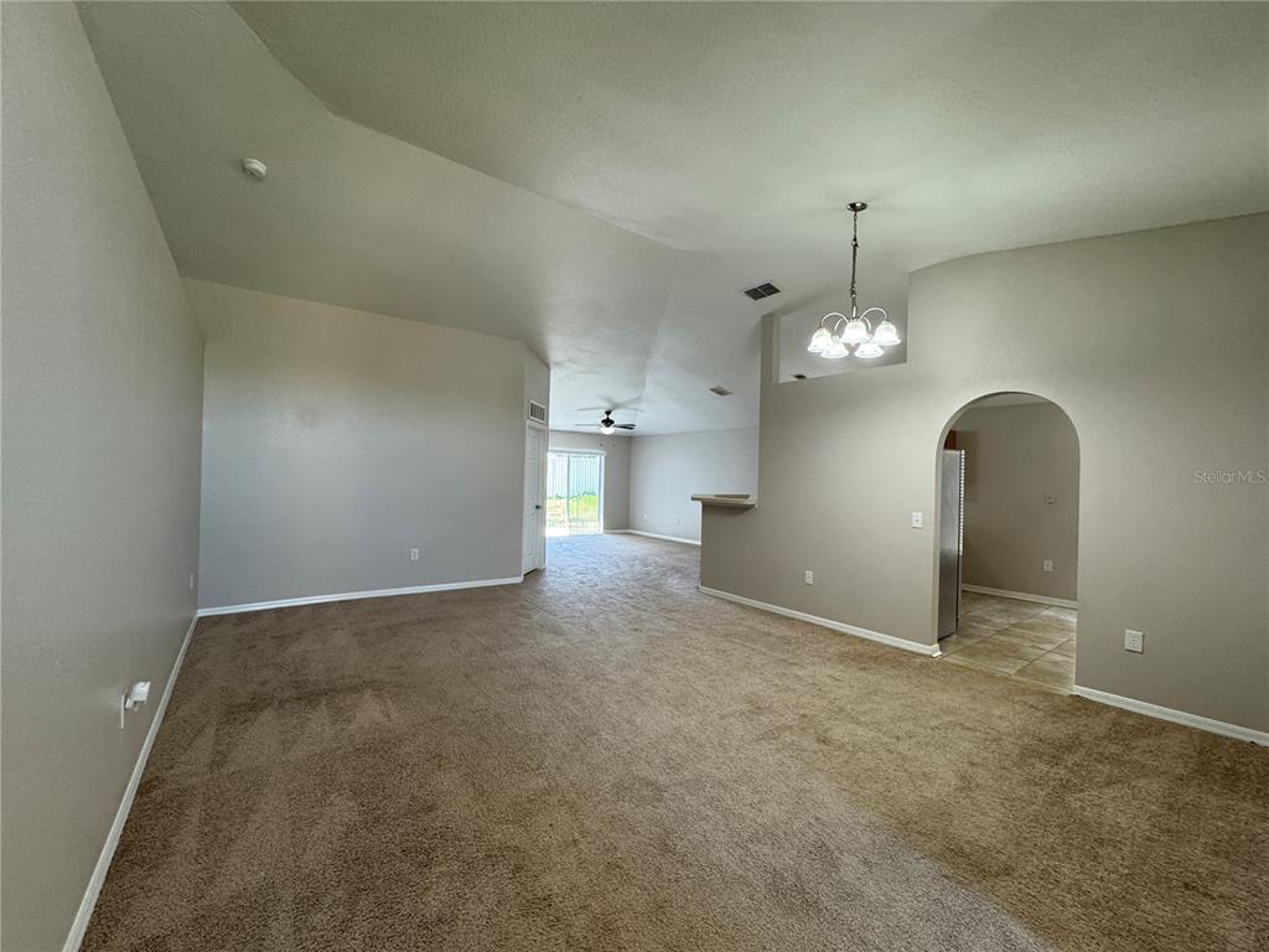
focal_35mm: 14
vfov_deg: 85.7
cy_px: 476
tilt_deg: -0.2
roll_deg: -1.5
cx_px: 634
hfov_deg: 102.1
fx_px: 513
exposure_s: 1/120
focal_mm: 2.22
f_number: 2.2
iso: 250
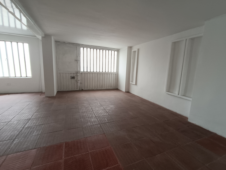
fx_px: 104
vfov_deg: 78.1
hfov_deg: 94.5
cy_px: 85
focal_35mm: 16
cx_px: 113
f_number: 2.2
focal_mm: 1.68
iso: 563
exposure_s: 1/60
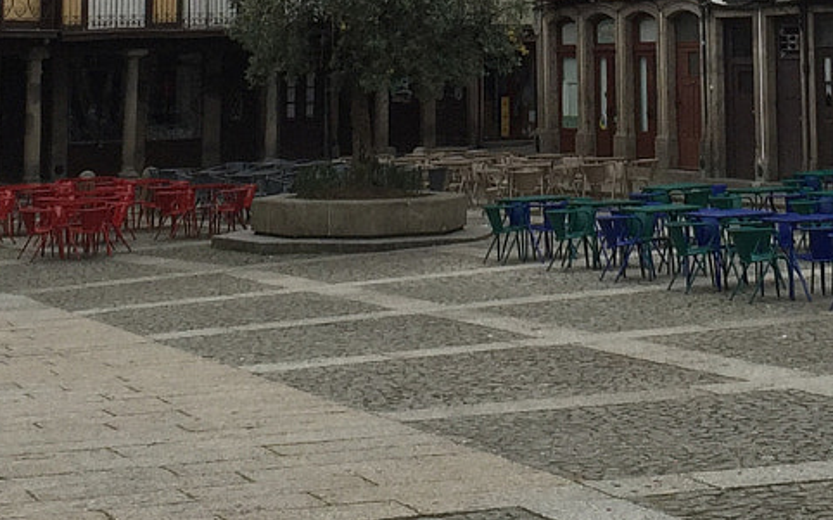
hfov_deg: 20.3
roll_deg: +0.0
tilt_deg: +7.2
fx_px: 2315
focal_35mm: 102
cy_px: -231
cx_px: 598
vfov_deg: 12.3
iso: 32
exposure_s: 1/102
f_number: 2.2
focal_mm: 4.15
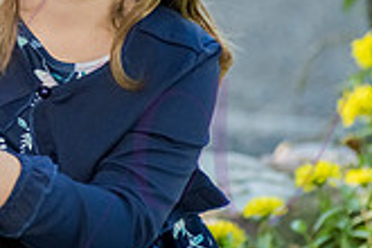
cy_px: -44
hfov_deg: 4.7
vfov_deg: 3.1
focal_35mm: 439
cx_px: -104
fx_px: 4536
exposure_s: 1/640
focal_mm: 125
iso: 800
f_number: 4
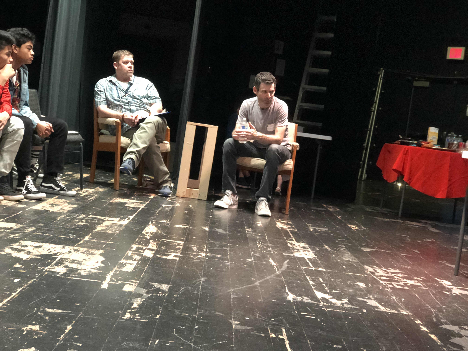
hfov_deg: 33.8
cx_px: 234
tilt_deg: -5.6
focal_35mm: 57
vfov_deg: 25.7
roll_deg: -7.0
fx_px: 771
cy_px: 176
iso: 1250
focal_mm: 6.6
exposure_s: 1/50
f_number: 2.8
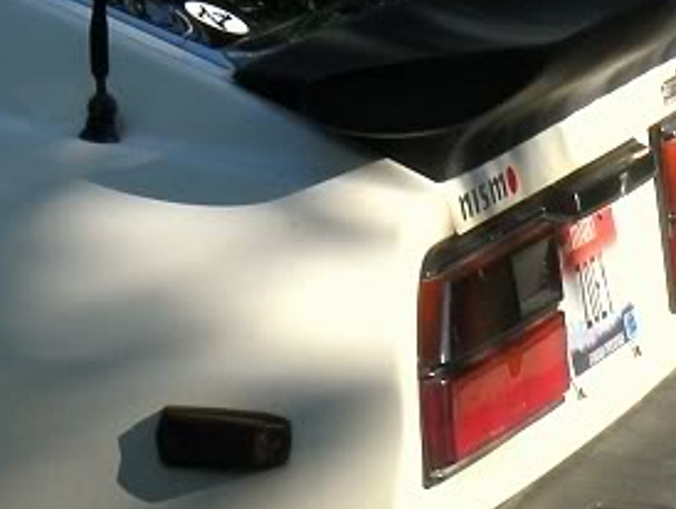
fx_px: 5551
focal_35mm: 284
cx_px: 444
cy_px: 321
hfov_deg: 7.0
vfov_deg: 5.2
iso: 64
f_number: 8
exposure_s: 1/125
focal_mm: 13.4
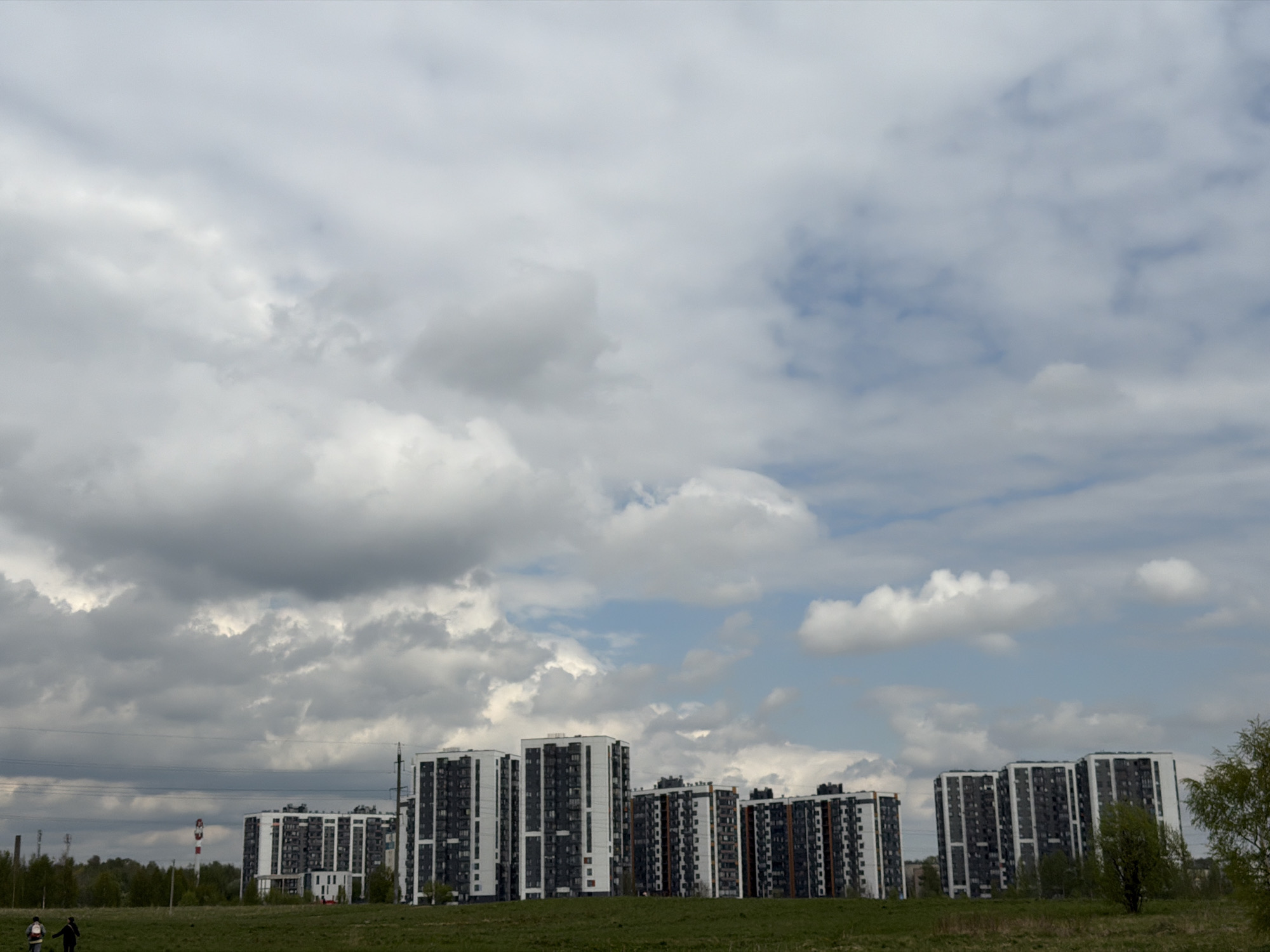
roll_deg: +0.8
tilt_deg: +14.4
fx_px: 1761
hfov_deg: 39.7
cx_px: 635
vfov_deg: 30.3
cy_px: 476
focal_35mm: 48
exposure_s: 1/13333
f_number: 1.78
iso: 80
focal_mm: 6.76
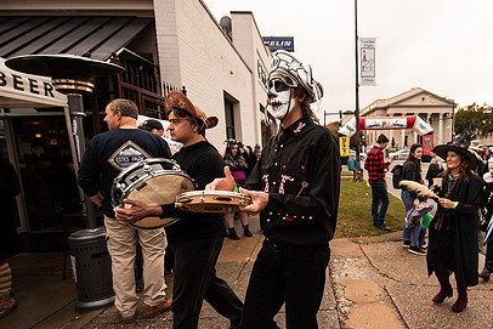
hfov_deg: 80.6
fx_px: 274
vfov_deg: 61.7
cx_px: 336
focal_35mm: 20
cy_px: 188
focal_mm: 14
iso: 400
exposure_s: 1/500
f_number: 3.5
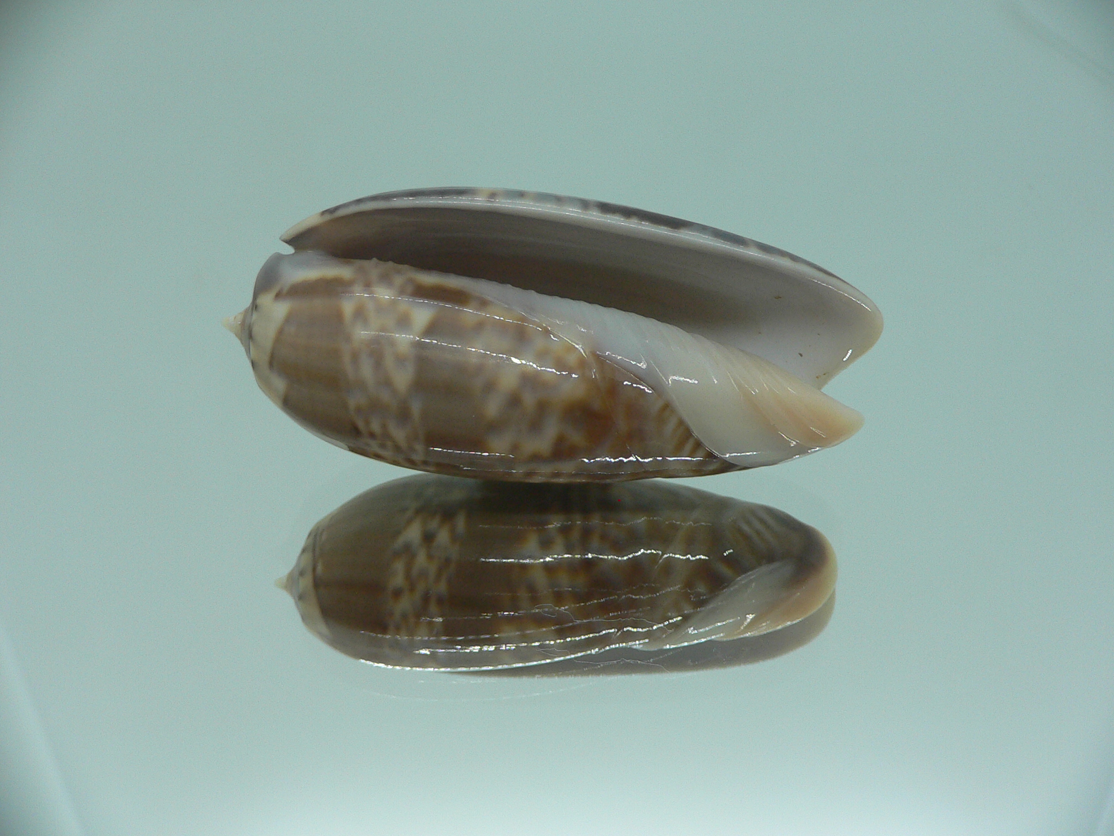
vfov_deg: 40.7
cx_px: 557
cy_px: 418
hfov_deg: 52.6
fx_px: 1126
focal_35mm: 35
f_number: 2.8
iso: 100
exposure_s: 1/60
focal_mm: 4.6
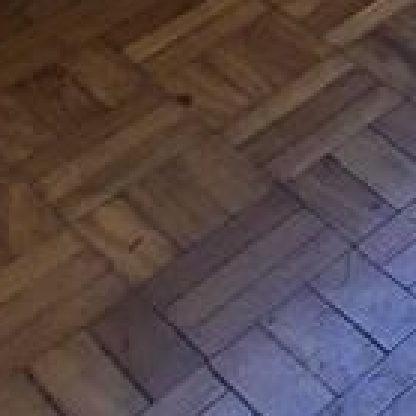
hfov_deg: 13.0
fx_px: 1210
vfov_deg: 11.3
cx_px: 1077
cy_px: -835
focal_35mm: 89
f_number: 2.2
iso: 50
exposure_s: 1/120
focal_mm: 2.2
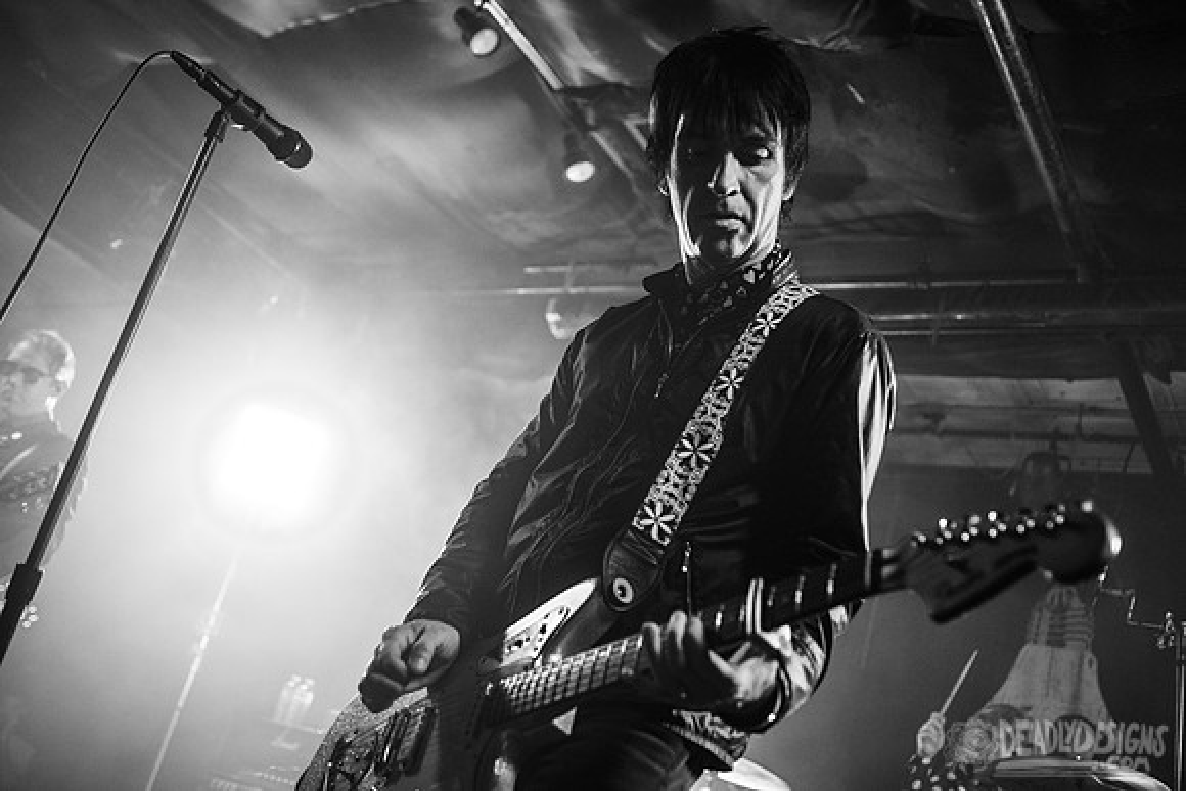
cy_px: 362
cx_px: 593
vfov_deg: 35.1
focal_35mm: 38
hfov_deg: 50.7
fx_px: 1252
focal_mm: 35
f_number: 2.8
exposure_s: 1/320
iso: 2000
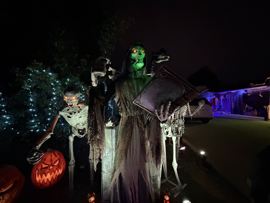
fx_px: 109
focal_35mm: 14
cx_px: 135
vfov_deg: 85.7
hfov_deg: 102.1
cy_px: 102
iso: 1600
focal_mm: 2.22
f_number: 2.2
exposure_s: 1/37
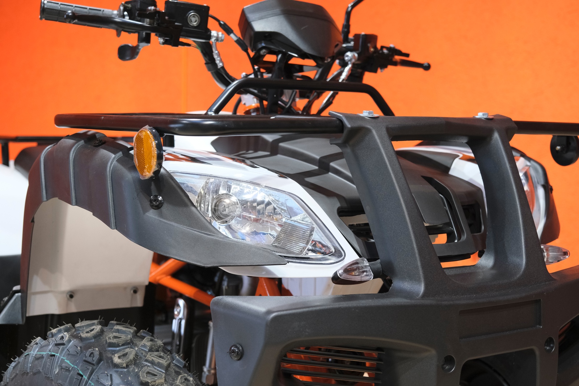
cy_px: 193
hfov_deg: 36.9
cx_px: 290
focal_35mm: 54
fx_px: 869
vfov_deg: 25.1
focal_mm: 35.8
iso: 1600
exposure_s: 1/60
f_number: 4
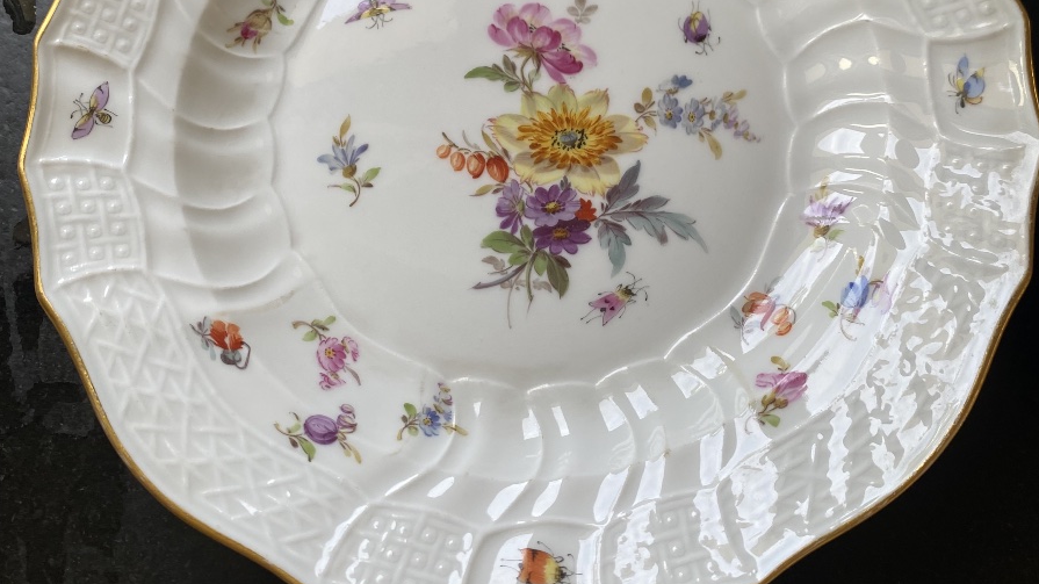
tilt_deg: -72.2
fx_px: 1047
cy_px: 170
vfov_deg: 30.8
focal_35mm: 38
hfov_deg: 52.8
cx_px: 520
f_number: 1.8
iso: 40
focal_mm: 4.25
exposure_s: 1/122
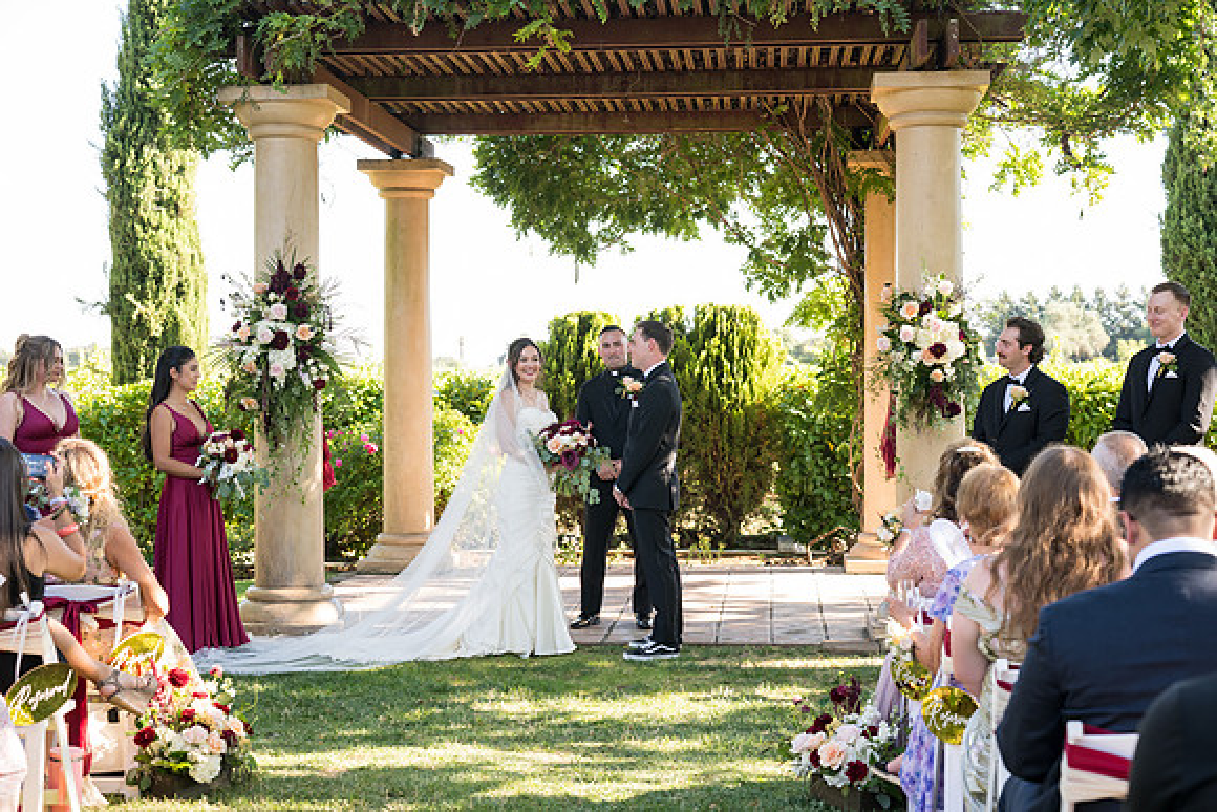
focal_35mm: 54
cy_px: 406
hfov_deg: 36.9
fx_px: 1826
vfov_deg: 25.1
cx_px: 608
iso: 640
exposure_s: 1/400
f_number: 4
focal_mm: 54
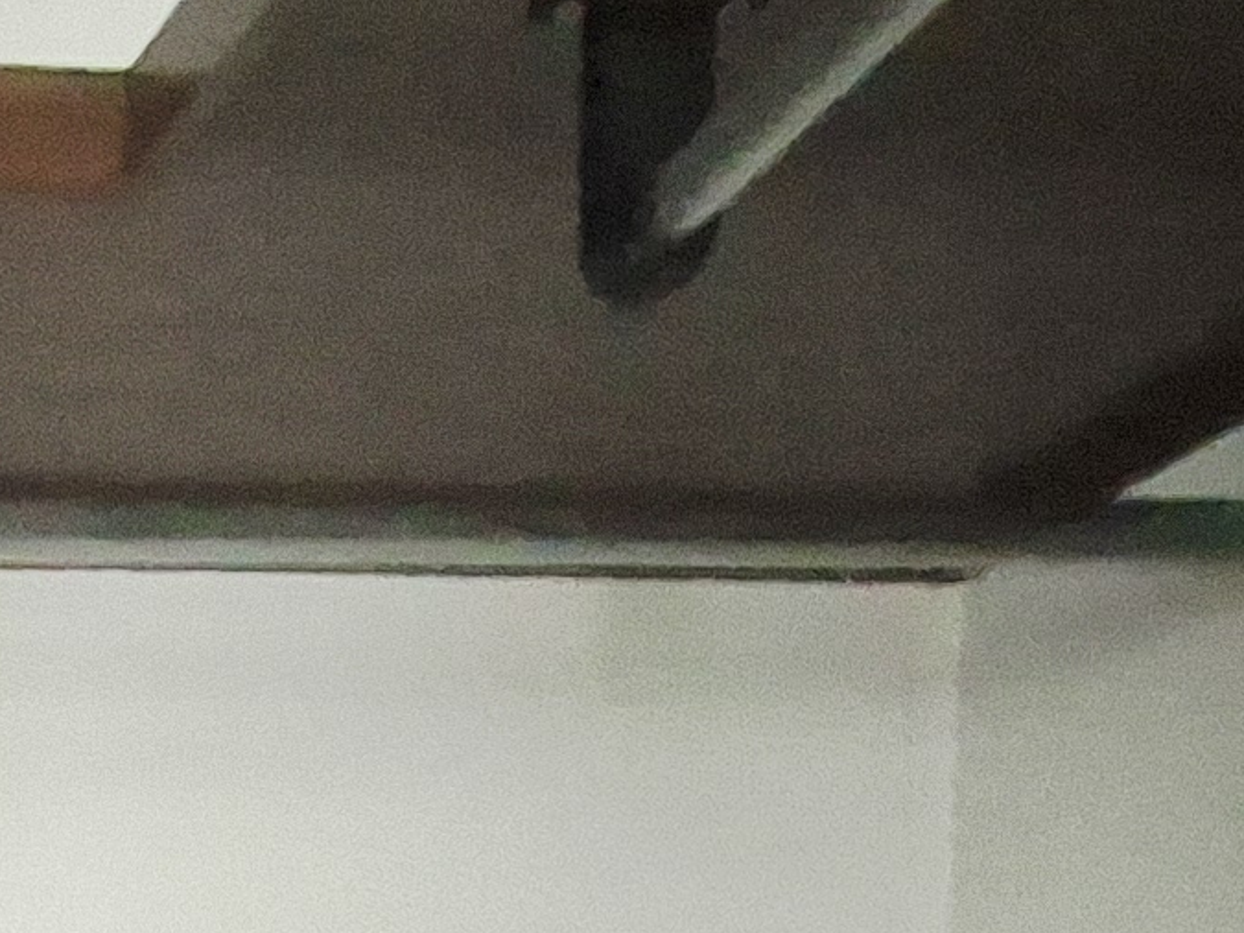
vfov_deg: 15.4
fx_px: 2767
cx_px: -964
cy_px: 1849
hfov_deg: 19.4
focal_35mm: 77
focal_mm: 1.74
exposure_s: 1/15
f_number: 2.2
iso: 800
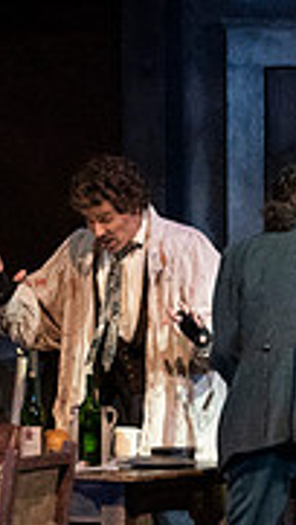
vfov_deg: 4.5
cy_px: 213
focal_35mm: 476
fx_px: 6633
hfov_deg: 2.6
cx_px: 64
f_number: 13
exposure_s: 1/320
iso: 16000
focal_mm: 142
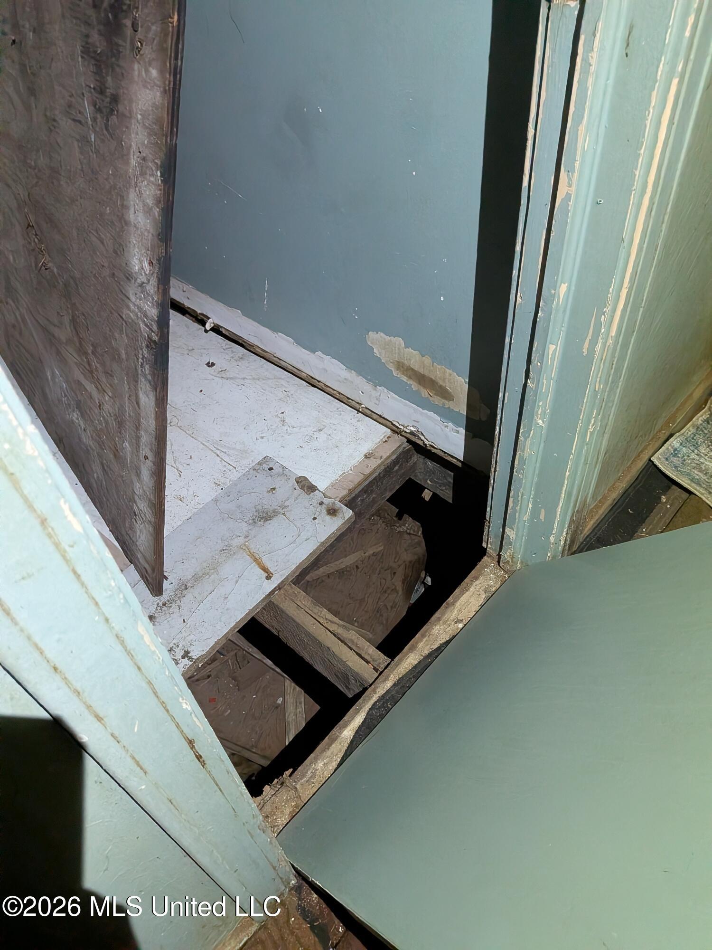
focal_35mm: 24
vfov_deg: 71.6
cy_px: 475
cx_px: 356
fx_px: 658
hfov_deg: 56.8
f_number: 1.7
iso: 2970
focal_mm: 4.53
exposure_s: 1/40
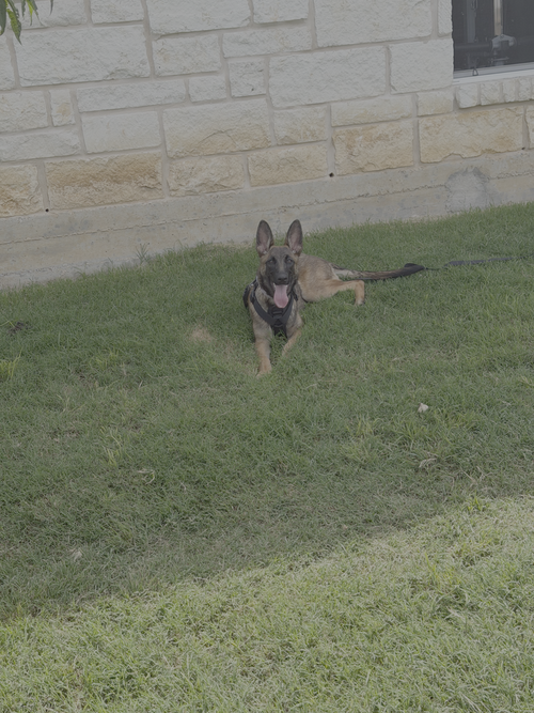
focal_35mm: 48
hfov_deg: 30.3
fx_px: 988
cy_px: 356
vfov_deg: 39.7
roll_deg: +4.7
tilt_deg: -17.3
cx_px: 267
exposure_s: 1/1377
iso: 64
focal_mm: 6.76
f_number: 1.78
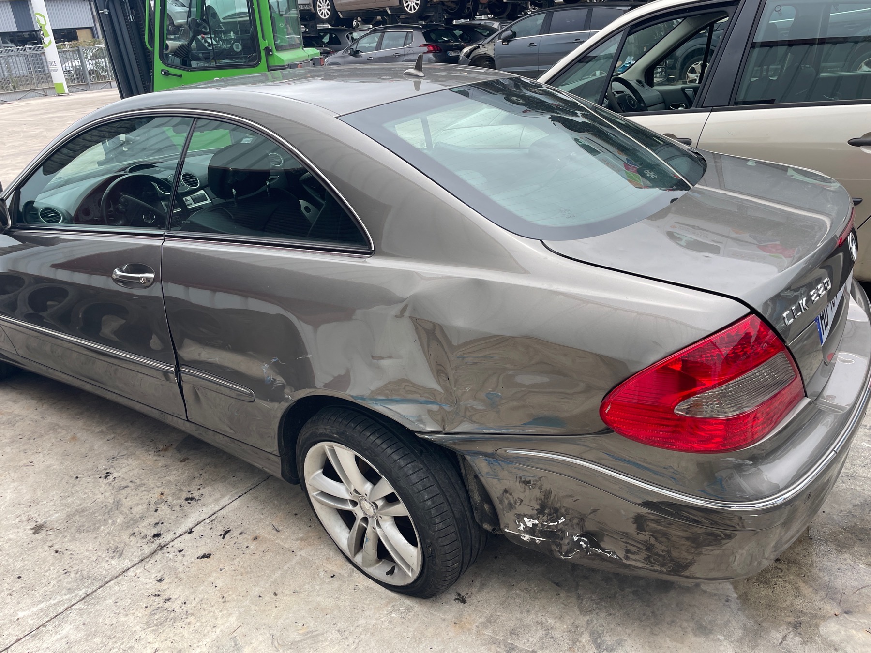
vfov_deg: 53.1
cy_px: 326
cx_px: 436
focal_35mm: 26
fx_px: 654
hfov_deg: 67.3
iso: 32
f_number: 1.6
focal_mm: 4.2
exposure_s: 1/1490
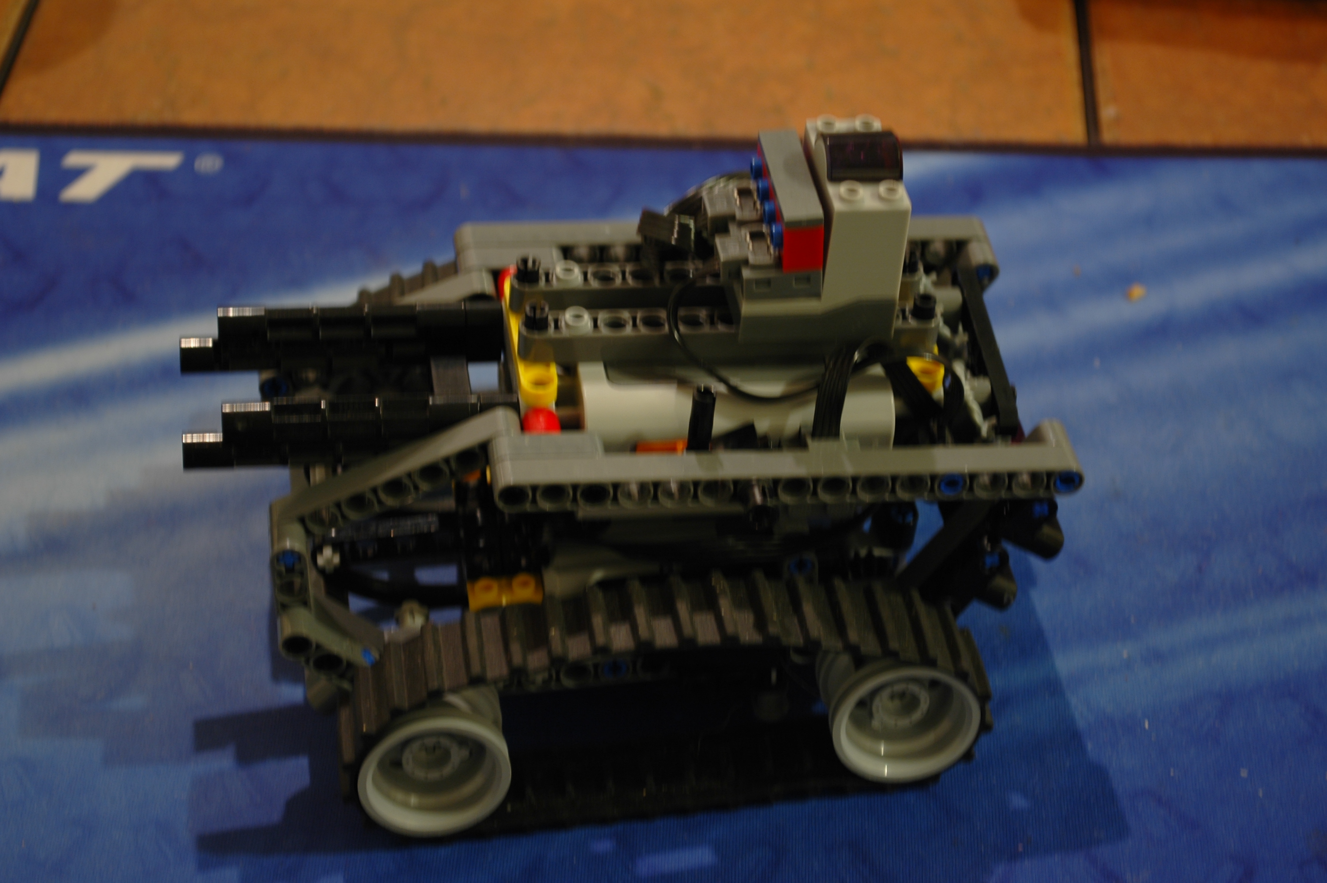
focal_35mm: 78
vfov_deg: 17.5
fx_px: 2873
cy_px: 442
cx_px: 664
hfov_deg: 26.0
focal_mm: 52
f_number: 5.6
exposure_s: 1.6
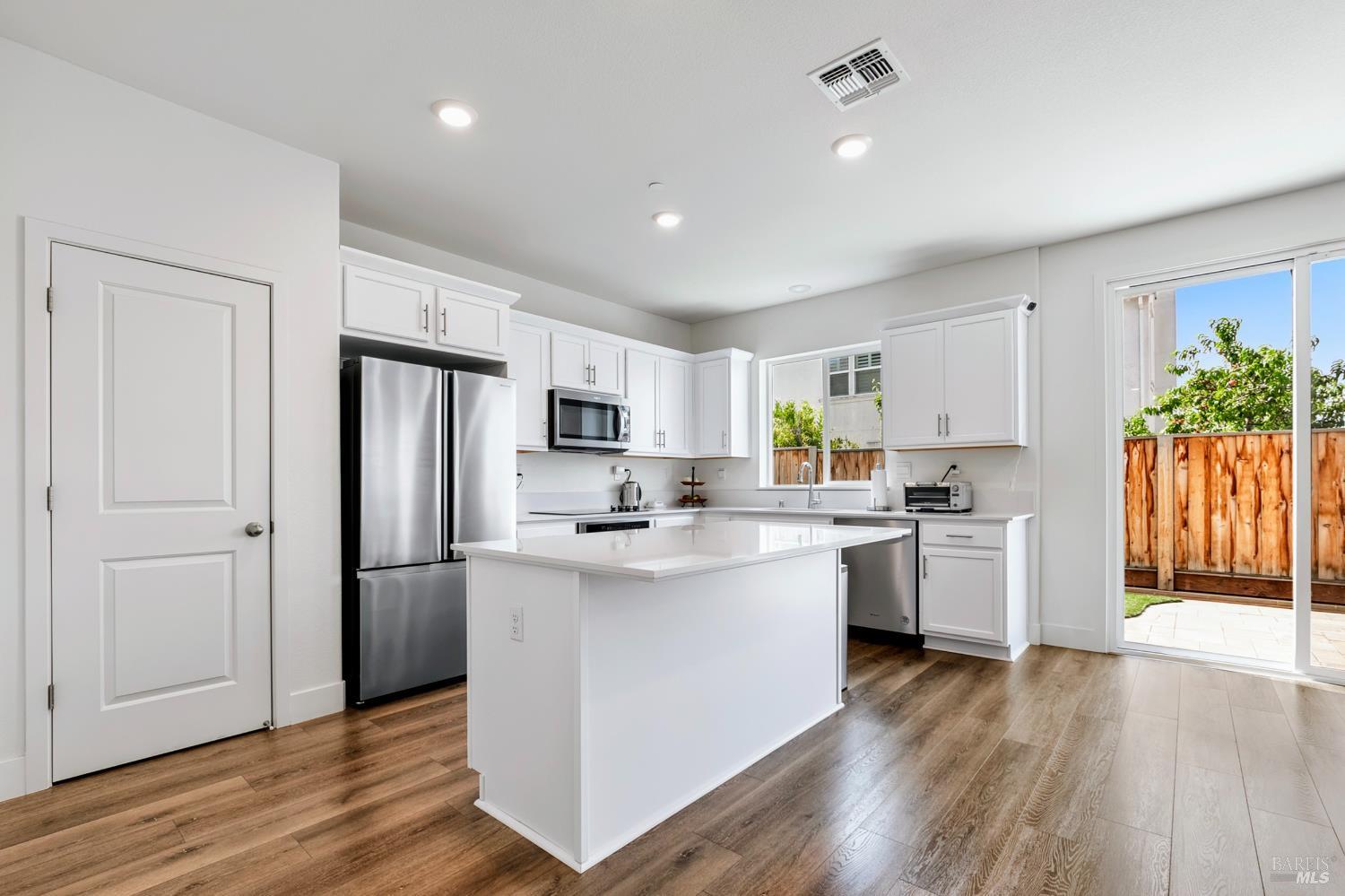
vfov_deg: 77.3
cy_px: 448
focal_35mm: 15
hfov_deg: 100.4
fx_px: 560
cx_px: 672
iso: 250
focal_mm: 10
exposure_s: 1/8
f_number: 8
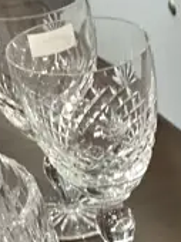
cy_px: 669
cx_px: 391
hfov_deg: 8.8
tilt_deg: -48.5
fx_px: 1097
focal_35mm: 157
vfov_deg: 10.1
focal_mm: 4.25
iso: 100
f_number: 1.8
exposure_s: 1/50
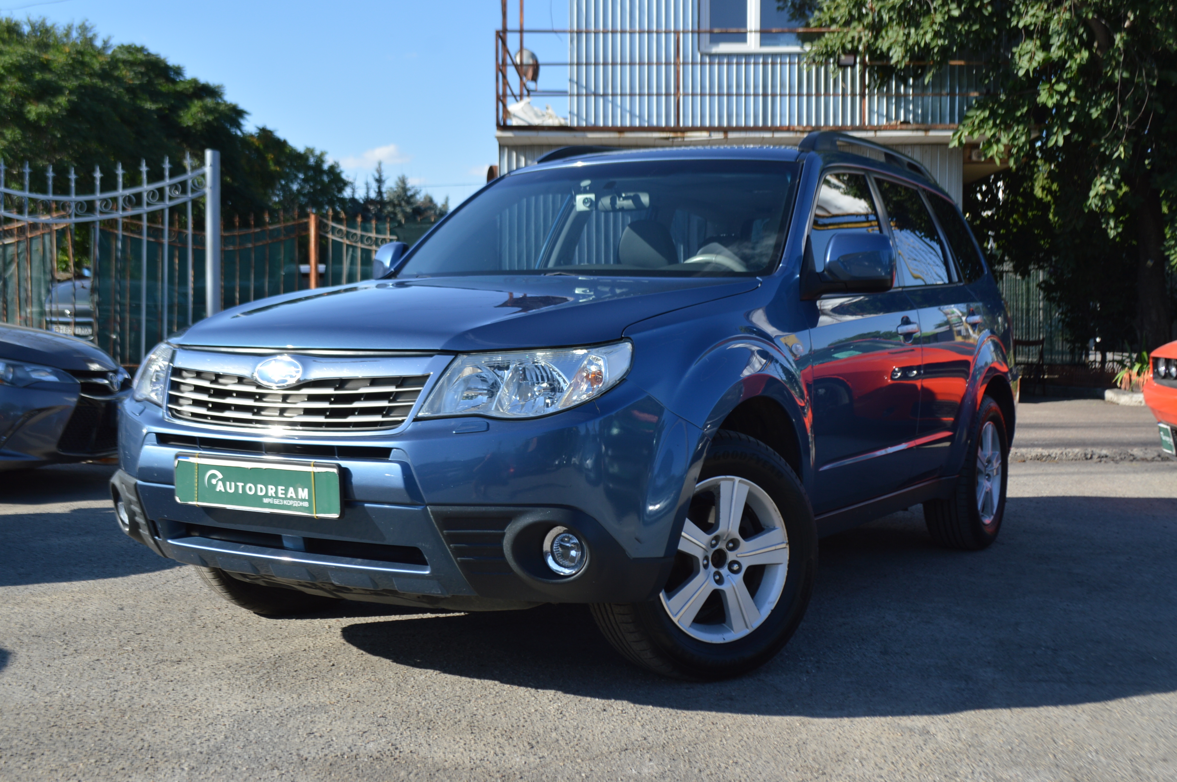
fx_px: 1372
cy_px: 391
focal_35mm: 42
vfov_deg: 31.8
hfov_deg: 46.4
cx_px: 588
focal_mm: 28
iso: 100
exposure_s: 1/160
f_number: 6.3
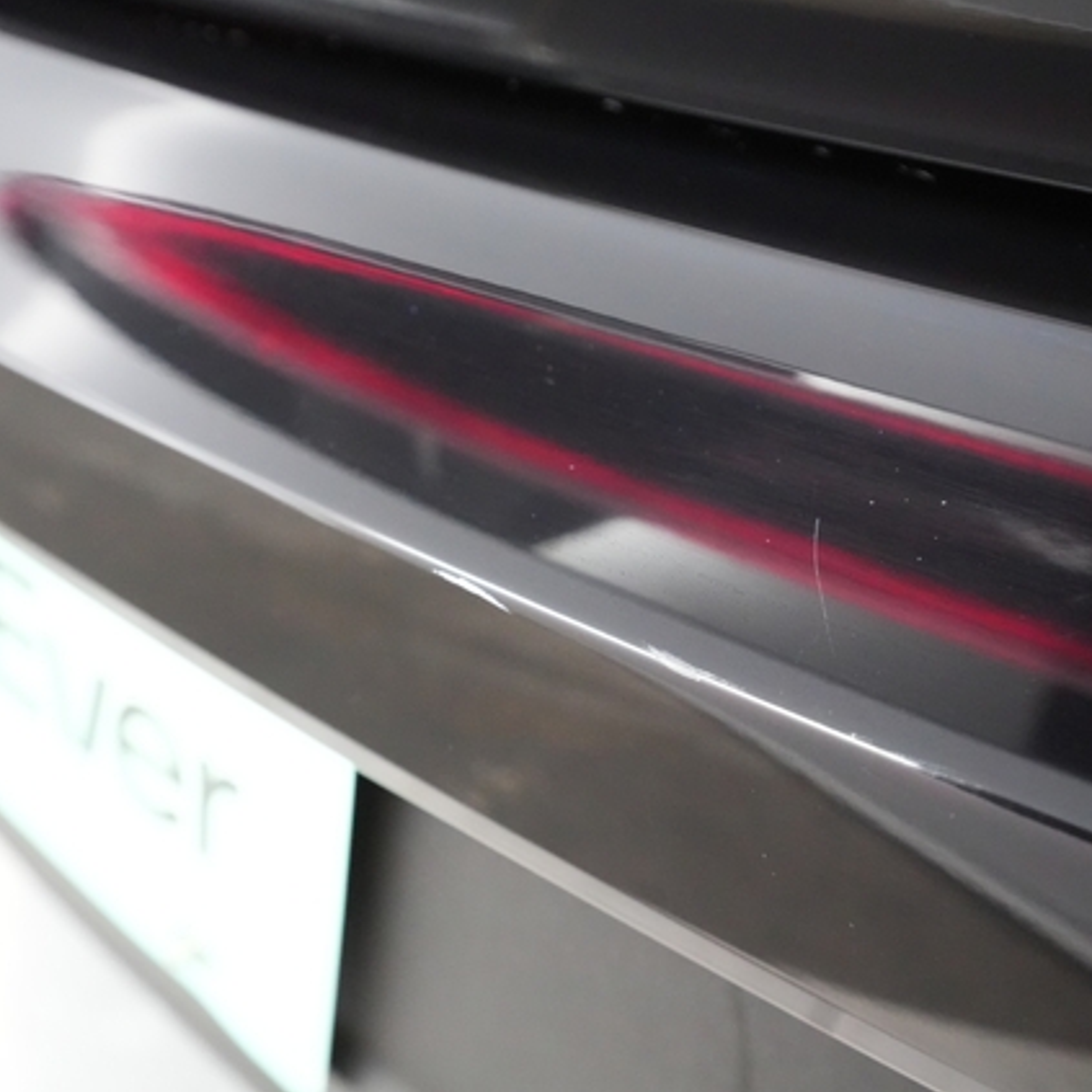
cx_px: 413
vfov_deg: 46.0
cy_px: 545
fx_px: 1285
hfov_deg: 45.7
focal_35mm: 36
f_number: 5
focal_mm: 28
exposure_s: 1/125
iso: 16000
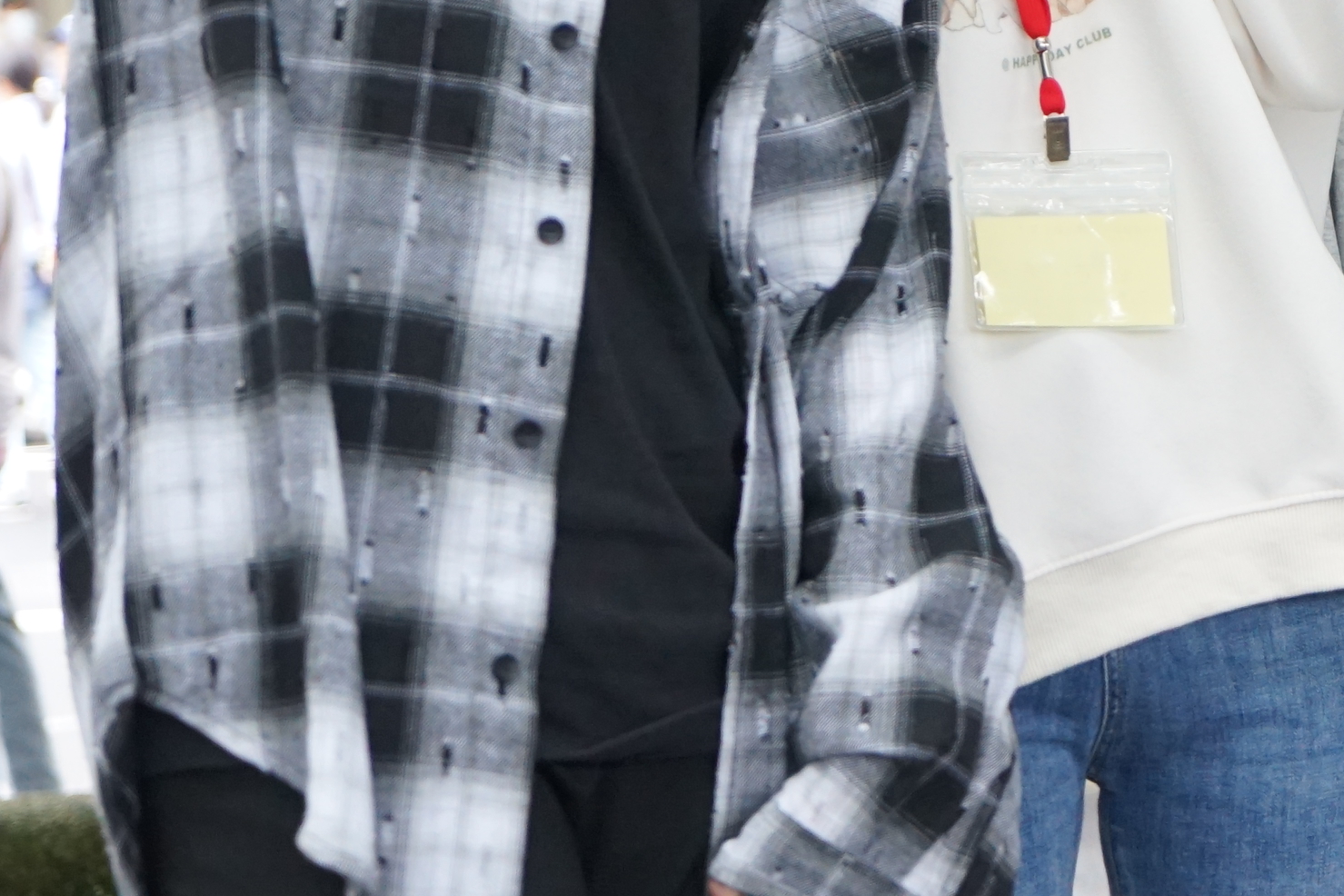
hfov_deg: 11.8
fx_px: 6458
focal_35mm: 173
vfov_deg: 7.9
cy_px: -177
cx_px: 1318
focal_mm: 65
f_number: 4
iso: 2000
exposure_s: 1/160
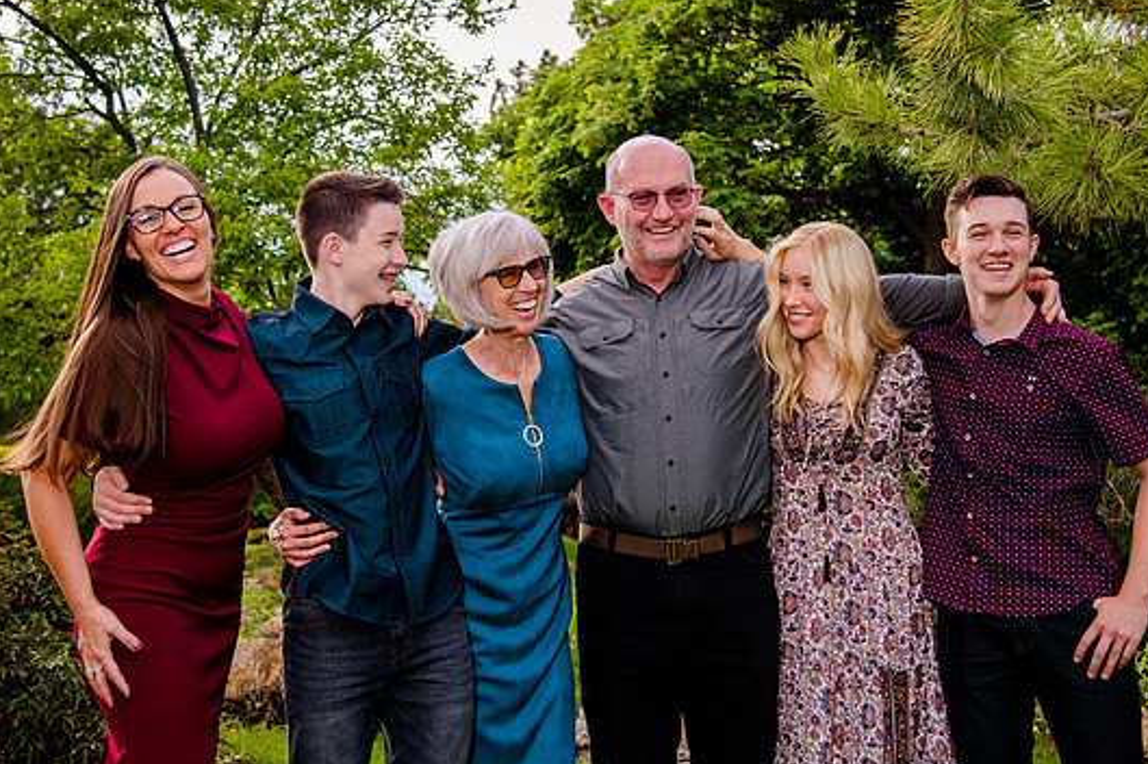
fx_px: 1721
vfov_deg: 25.0
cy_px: 353
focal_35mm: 54
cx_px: 576
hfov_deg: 36.9
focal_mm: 40
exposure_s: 1/200
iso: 160
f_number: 4.5
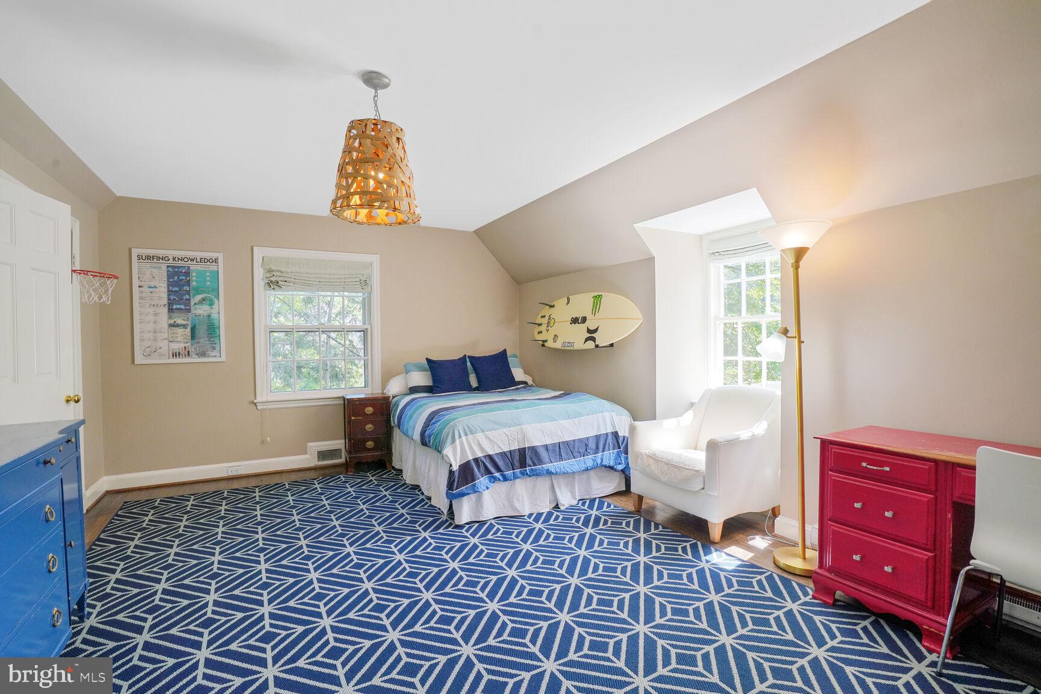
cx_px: 520
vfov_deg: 73.7
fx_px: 463
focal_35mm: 16
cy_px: 347
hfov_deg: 96.7
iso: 800
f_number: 8
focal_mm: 16
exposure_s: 1/50
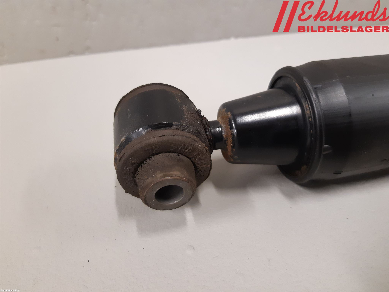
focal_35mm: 26
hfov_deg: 67.3
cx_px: 194
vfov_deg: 53.1
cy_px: 146
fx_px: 292
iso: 250
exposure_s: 1/50
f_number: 1.7
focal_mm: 3.93
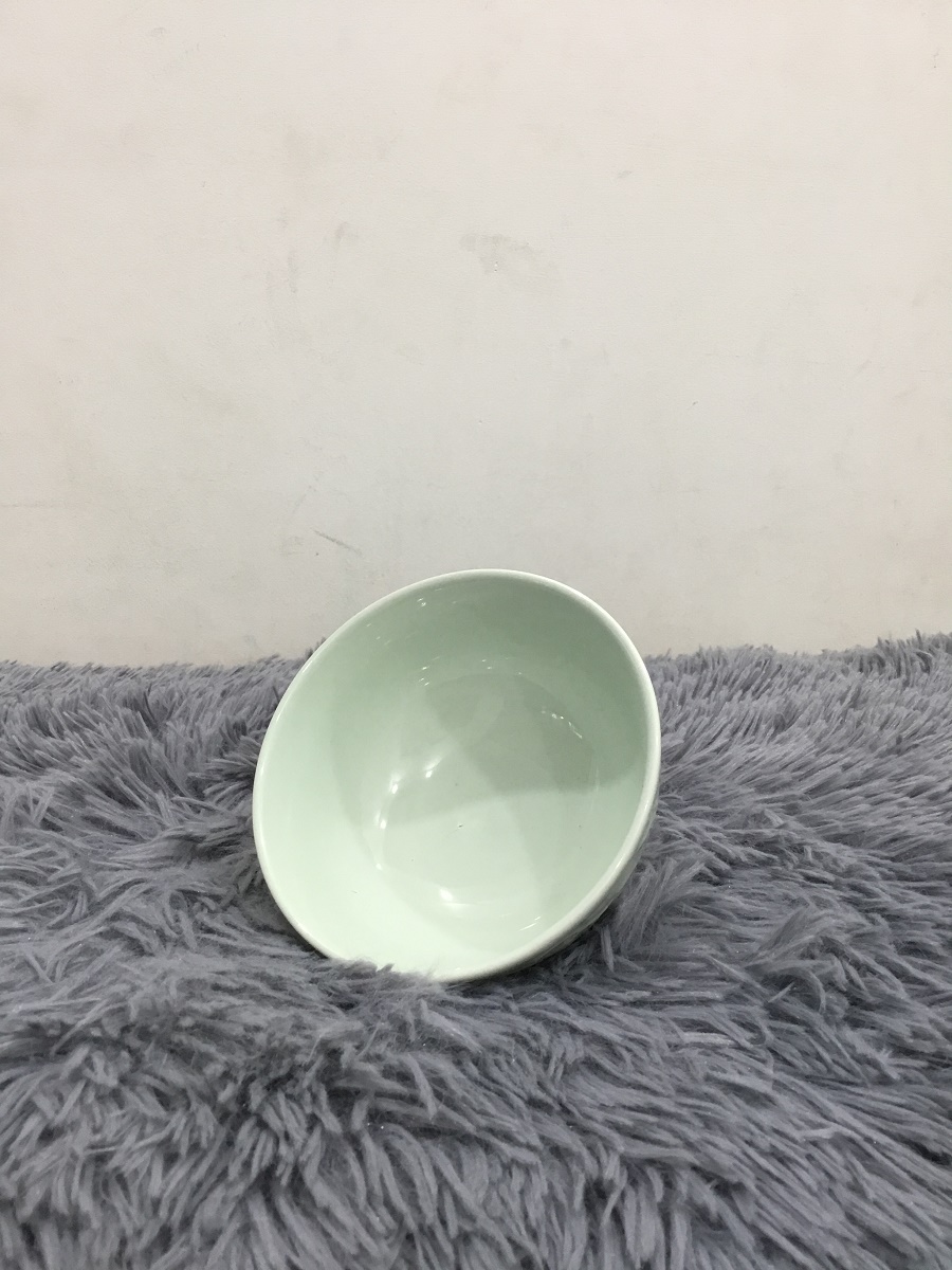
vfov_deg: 58.4
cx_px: 476
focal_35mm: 31
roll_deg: +1.0
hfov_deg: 45.4
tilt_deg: -13.7
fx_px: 1137
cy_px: 635
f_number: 2.4
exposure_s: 1/33
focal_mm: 3.3
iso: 100
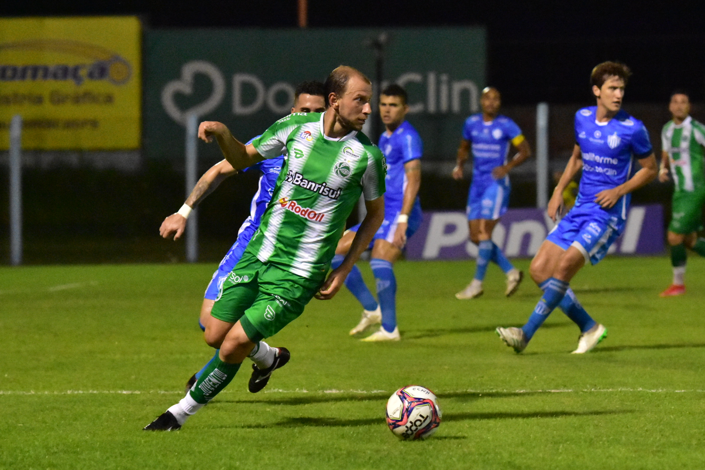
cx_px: 352
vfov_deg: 8.3
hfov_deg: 12.5
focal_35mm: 165
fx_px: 3231
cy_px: 235
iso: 6400
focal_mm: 110
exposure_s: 1/1000
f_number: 3.2
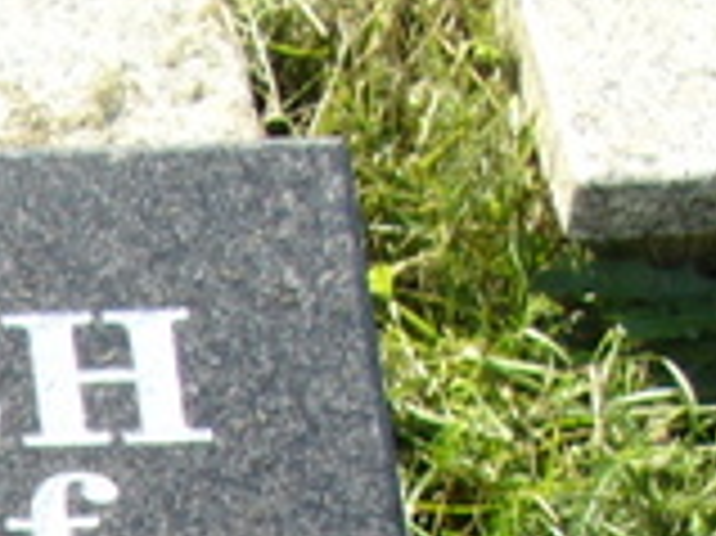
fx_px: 3844
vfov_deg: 7.6
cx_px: -617
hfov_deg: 10.0
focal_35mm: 186
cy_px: 1180
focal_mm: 6.1
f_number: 2.8
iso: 80
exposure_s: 1/400
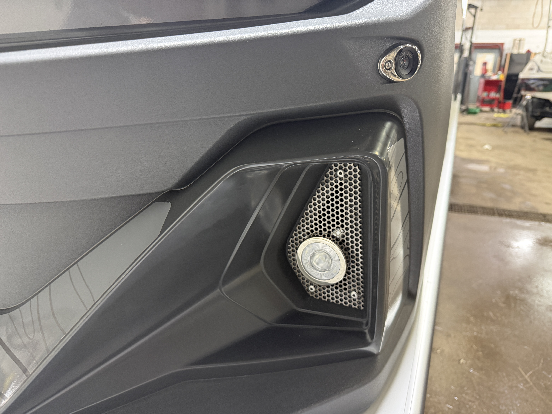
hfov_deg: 71.6
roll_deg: +0.1
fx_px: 383
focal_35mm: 24
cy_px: 207
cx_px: 276
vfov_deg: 56.8
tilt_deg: -19.1
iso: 400
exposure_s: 1/60
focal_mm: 6.76
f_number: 1.78
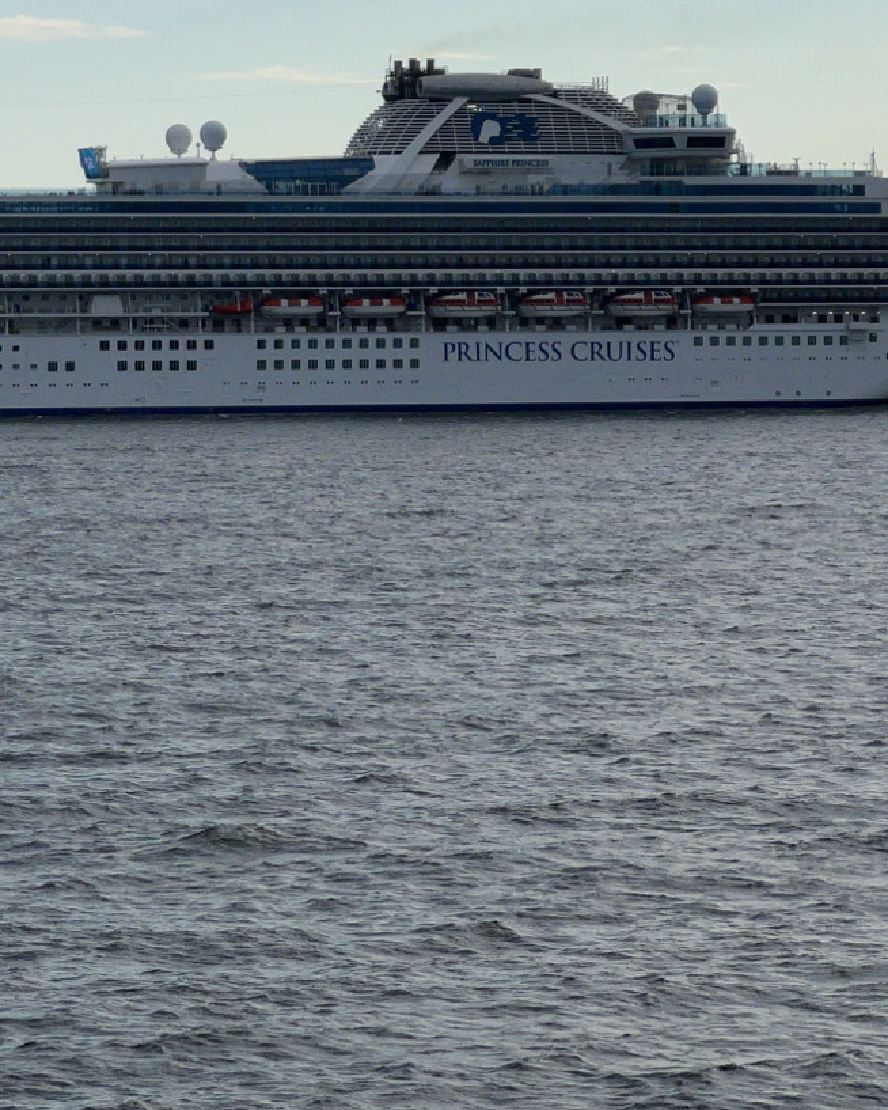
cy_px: 280
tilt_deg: +0.9
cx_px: -12
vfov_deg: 10.5
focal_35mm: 184
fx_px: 6042
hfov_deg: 8.4
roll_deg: +0.8
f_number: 2.8
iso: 32
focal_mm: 9
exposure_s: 1/1033
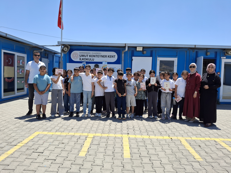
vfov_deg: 54.9
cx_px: 116
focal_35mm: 25
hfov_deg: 69.4
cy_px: 86
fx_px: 167
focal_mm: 4.69
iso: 25
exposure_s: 1/980
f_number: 1.8
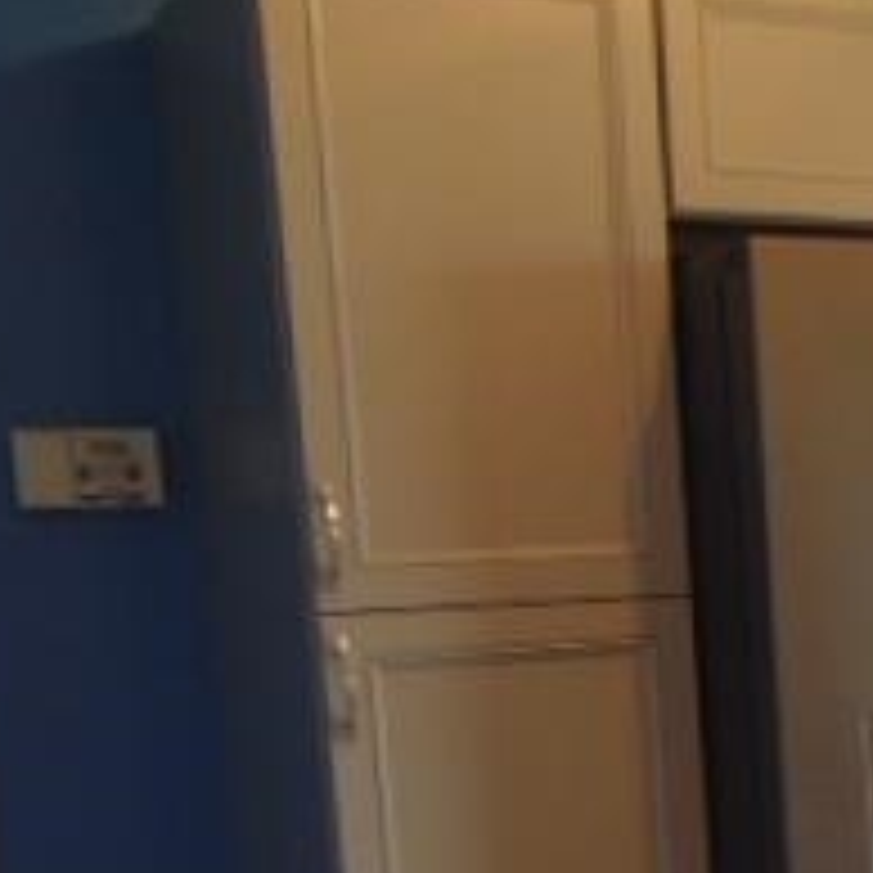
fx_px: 2083
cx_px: 1089
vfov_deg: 22.6
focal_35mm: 73
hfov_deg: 21.7
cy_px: 909
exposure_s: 1/30
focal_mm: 4.5
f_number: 3
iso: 100
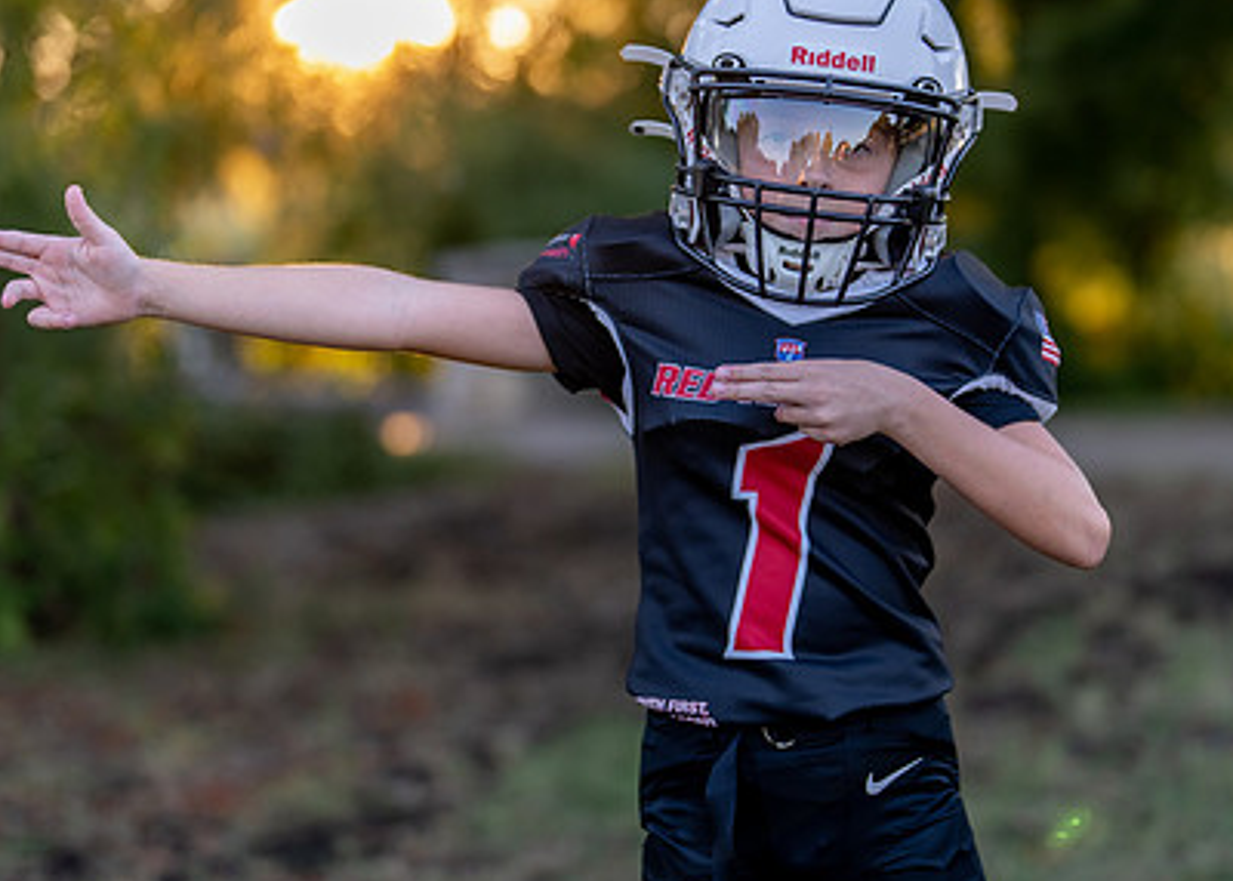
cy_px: 415
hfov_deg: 23.6
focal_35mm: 84
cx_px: 724
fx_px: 2943
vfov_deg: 17.0
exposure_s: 1/400
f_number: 1.2
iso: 100
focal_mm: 50
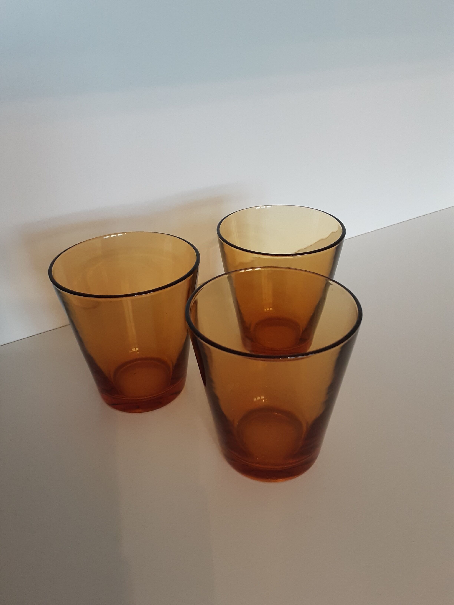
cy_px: 302
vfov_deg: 63.4
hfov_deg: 49.7
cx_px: 227
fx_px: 490
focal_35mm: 28
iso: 160
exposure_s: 1/50
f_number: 1.9
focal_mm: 2.9
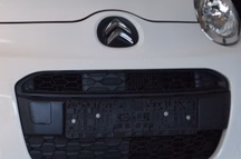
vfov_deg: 4.7
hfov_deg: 7.0
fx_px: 1964
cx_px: -44
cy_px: 67
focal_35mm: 294
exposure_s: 1/60
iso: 900
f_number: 5.3
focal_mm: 66
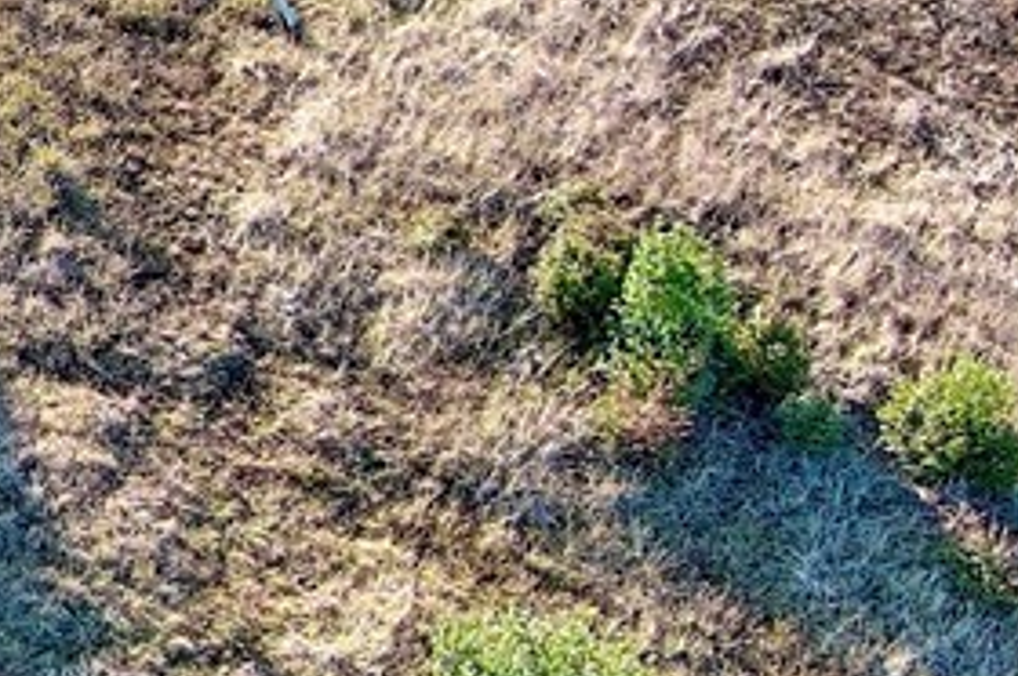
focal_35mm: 176
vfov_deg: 7.8
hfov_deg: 9.8
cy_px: 71
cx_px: -1718
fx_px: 4971
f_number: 2.8
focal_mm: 10.57
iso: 100
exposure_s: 1/103
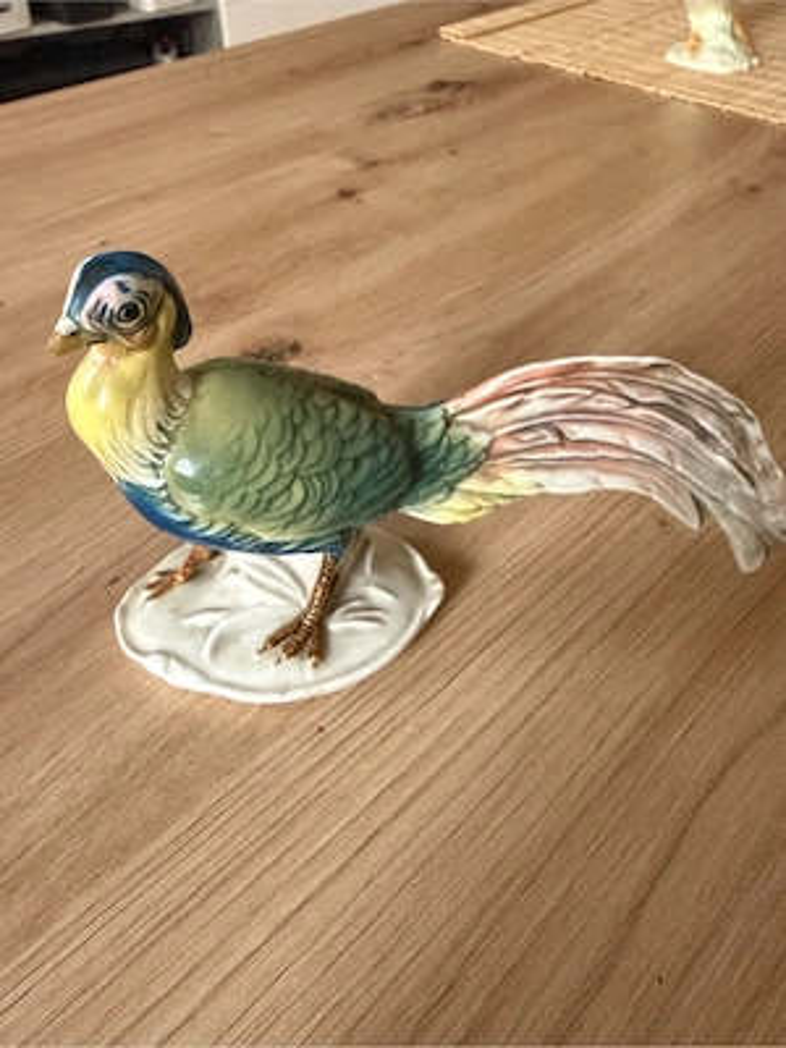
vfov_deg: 67.3
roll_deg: -1.3
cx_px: 393
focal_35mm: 26
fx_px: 787
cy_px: 524
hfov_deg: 53.1
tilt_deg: -43.1
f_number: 2.2
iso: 1600
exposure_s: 1/32
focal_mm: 2.22
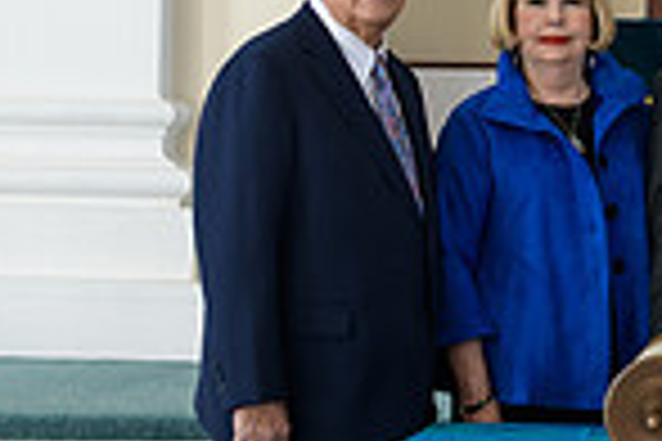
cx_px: 883
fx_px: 2464
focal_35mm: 134
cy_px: 173
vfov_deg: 10.2
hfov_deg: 14.6
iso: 400
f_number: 3.2
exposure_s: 1/125
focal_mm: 34
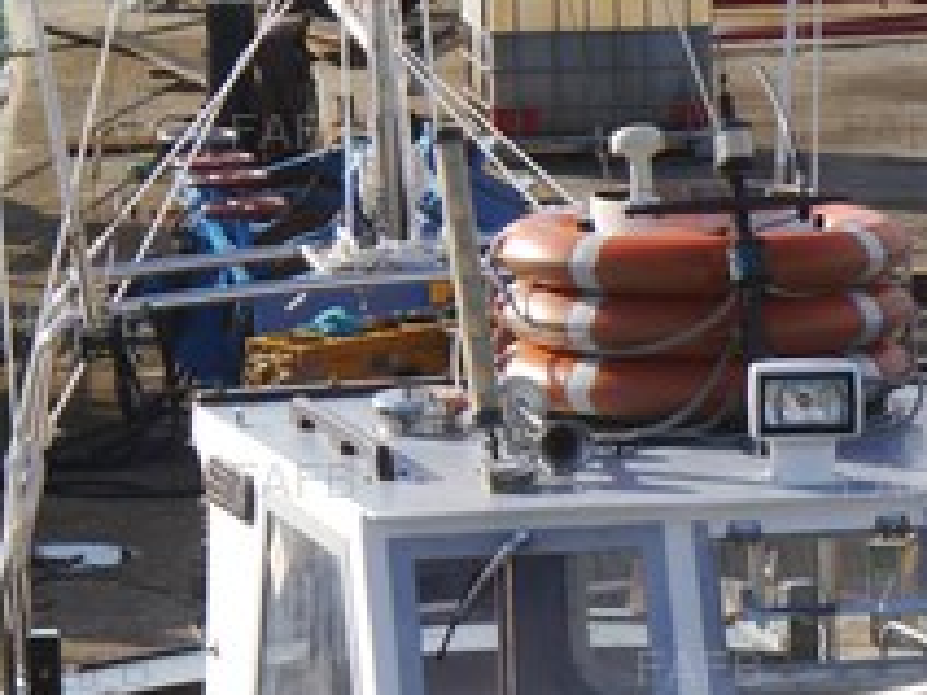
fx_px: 6802
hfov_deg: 7.8
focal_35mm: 254
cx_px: 971
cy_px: 765
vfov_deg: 5.8
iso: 160
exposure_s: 1/250
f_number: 8
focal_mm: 42
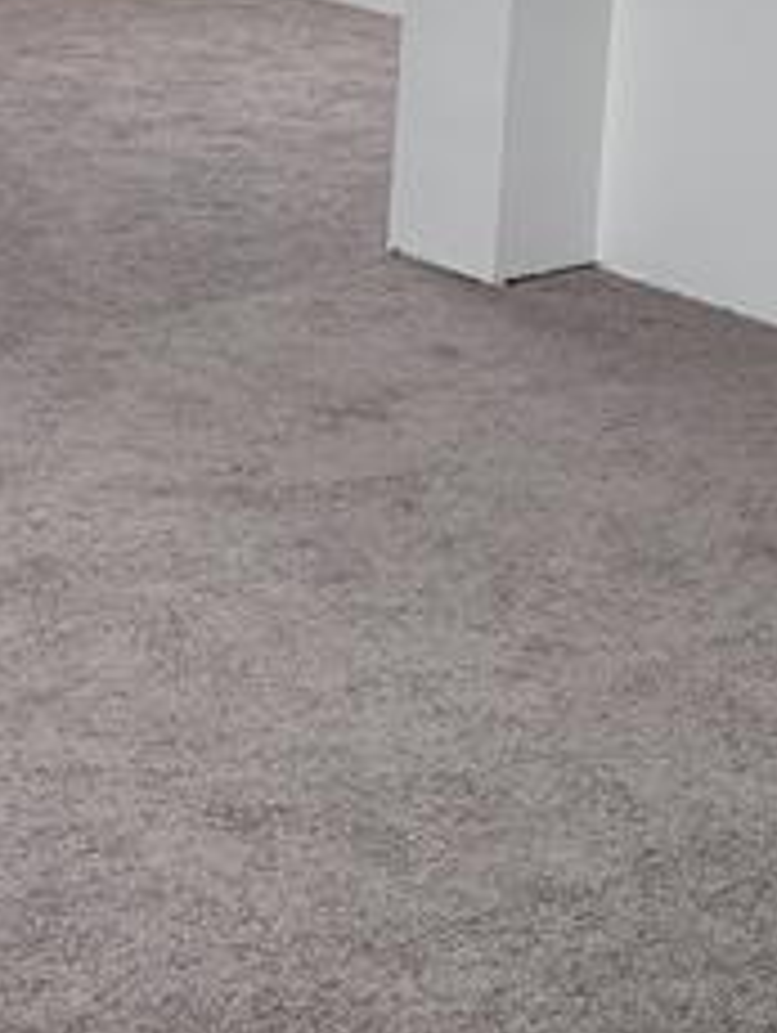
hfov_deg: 18.4
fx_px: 2390
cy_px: 9
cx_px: 207
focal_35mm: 80
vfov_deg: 23.4
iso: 68
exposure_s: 1/23.8
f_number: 1.68
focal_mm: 6.9
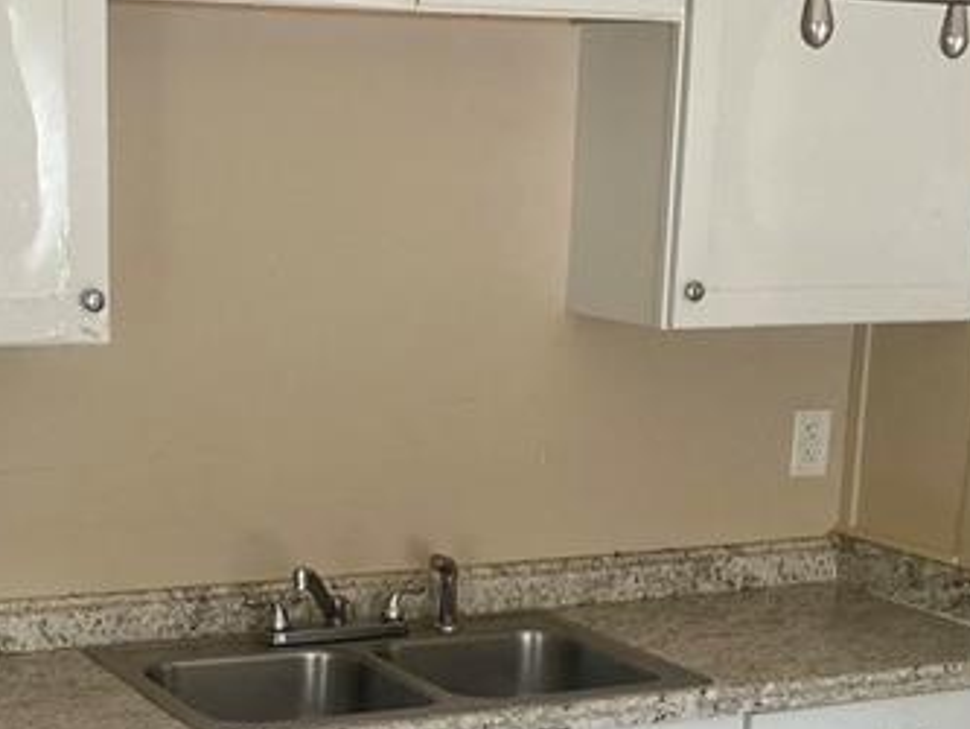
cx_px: 405
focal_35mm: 80
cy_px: 744
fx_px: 2243
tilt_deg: -15.2
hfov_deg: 24.4
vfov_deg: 18.0
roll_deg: -1.9
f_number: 1.8
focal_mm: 4.25
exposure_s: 1/105
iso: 125
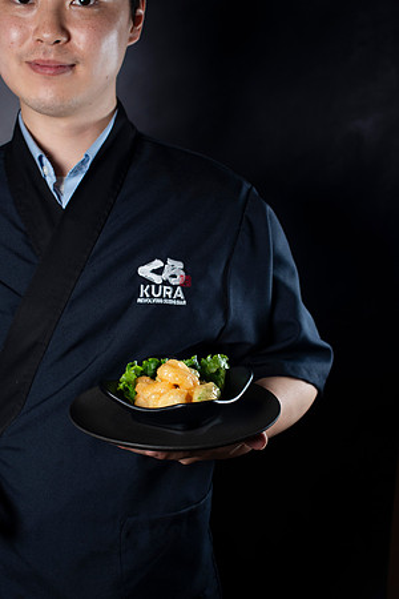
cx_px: 200
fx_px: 831
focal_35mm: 50
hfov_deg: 27.0
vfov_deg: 39.6
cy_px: 300
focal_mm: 50
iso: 200
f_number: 5.6
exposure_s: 1/200
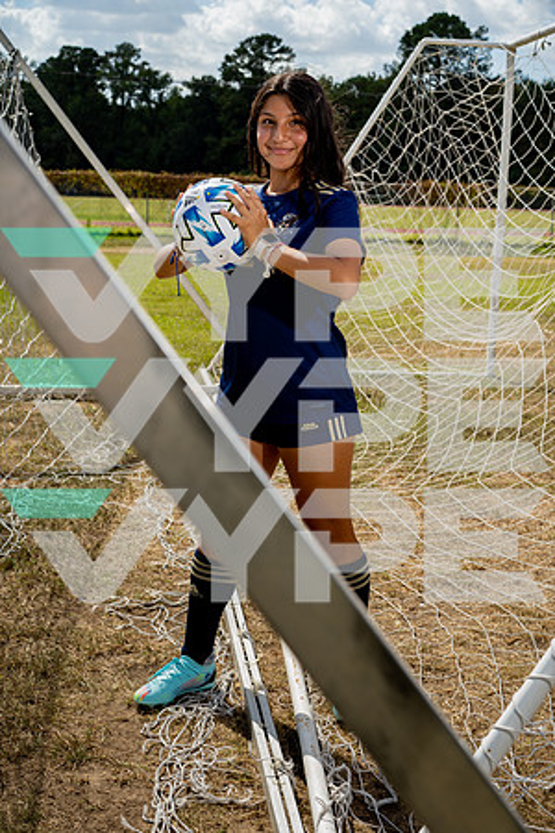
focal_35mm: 55
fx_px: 1272
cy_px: 416
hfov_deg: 24.6
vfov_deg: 36.2
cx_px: 278
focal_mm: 55
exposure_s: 1/250
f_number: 7.1
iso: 50
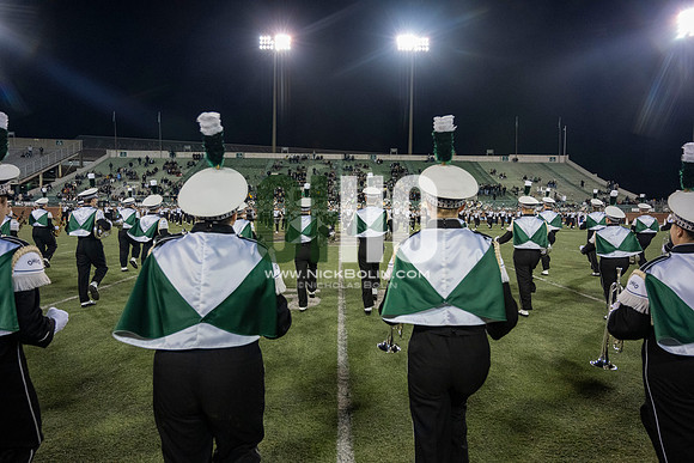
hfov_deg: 73.7
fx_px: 463
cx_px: 347
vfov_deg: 53.2
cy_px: 232
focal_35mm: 24
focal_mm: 24
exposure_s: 1/500
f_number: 4
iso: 2000
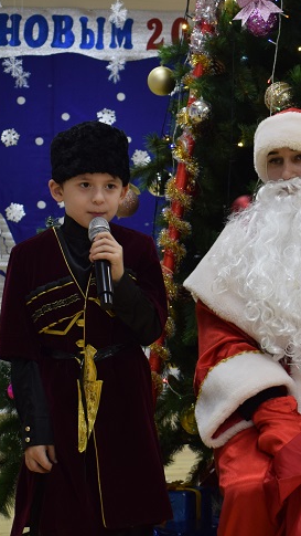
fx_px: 1163
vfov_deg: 25.9
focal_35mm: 82
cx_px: 248
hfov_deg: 14.6
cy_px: 236
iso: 400
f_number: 4
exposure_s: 1/60
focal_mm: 24
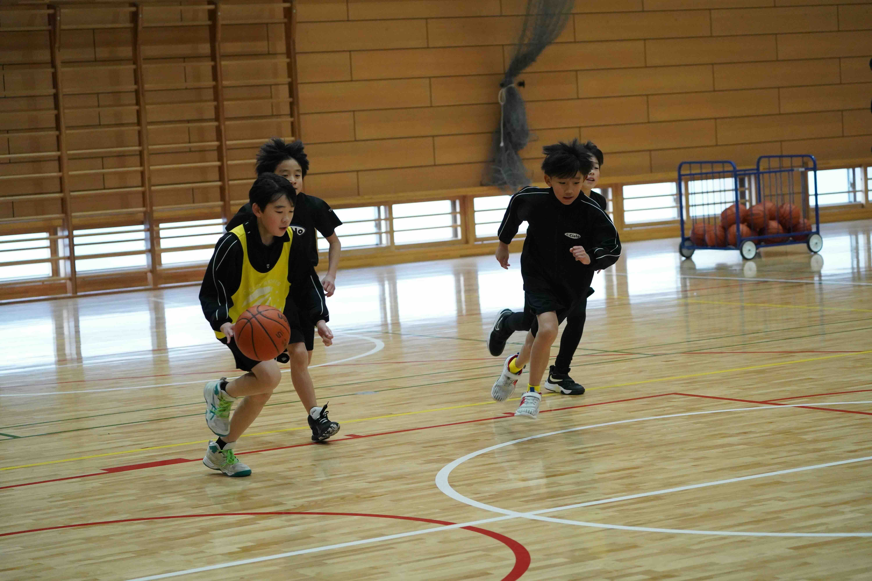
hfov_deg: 20.4
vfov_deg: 13.7
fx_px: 2422
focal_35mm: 100
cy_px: 290
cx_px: 436
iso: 10000
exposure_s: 1/800
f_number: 4.5
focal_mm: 100
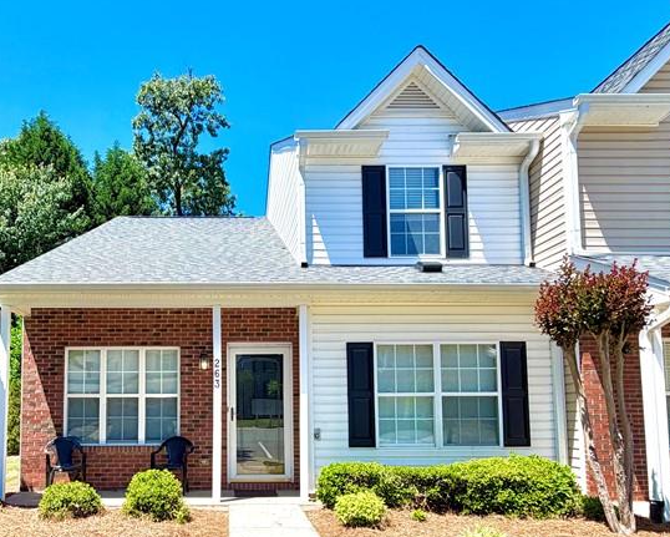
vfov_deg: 53.5
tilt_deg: +3.7
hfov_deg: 64.5
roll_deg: +0.7
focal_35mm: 26
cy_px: 374
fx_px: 516
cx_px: 230
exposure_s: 1/770
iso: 32
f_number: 2.2
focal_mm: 2.22
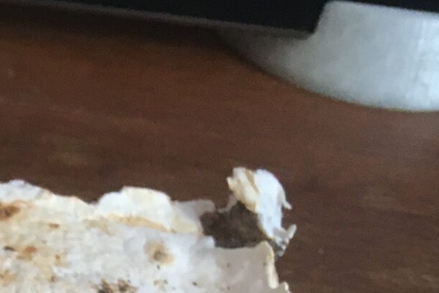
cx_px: -326
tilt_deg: -46.6
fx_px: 1537
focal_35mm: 126
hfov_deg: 14.5
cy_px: 610
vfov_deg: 10.0
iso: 80
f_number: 2.2
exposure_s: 1/30
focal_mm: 4.15
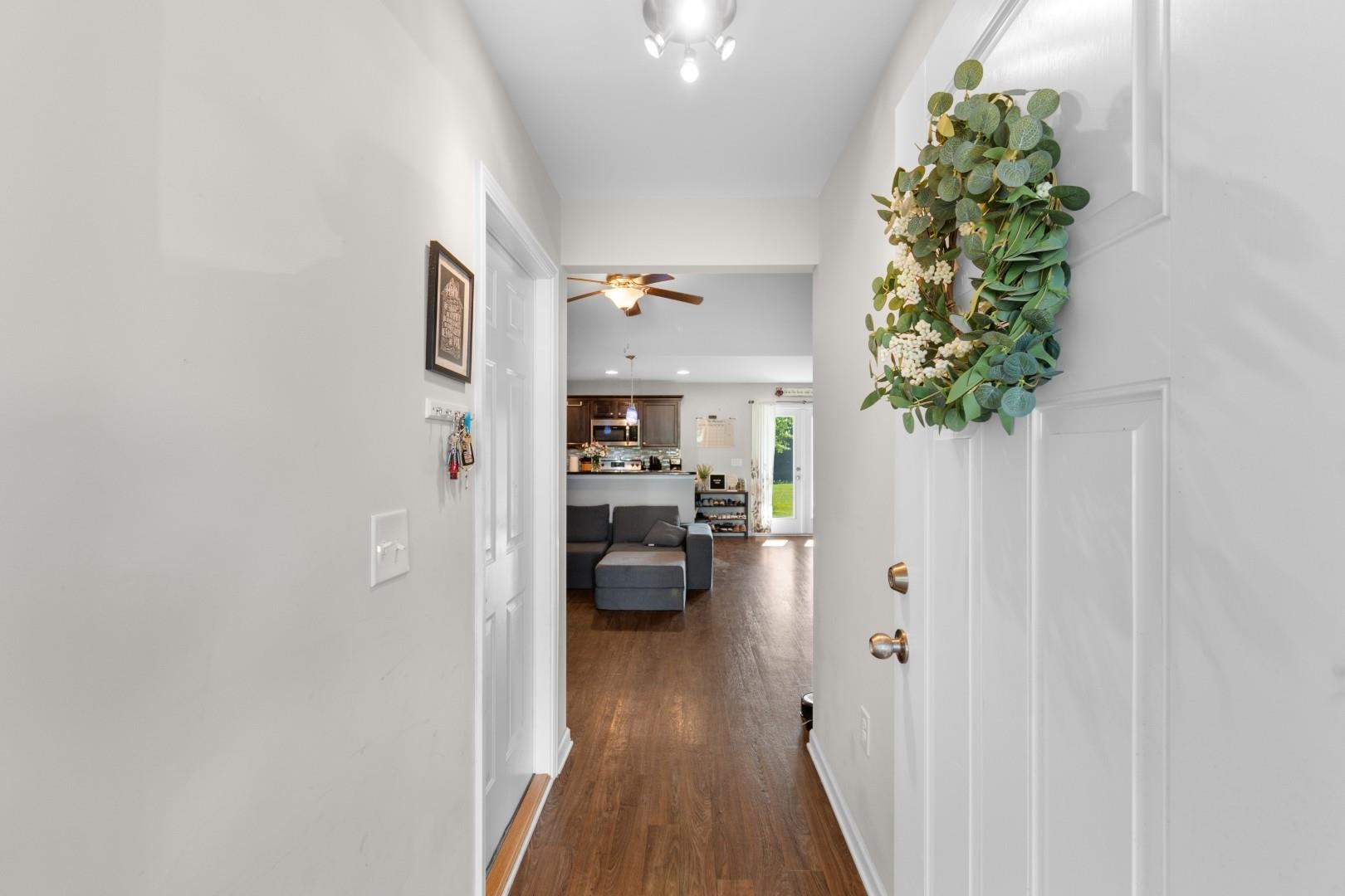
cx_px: 672
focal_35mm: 15
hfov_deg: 100.4
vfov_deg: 77.3
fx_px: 560
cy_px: 448
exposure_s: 1/8
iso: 100
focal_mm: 10
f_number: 4.5
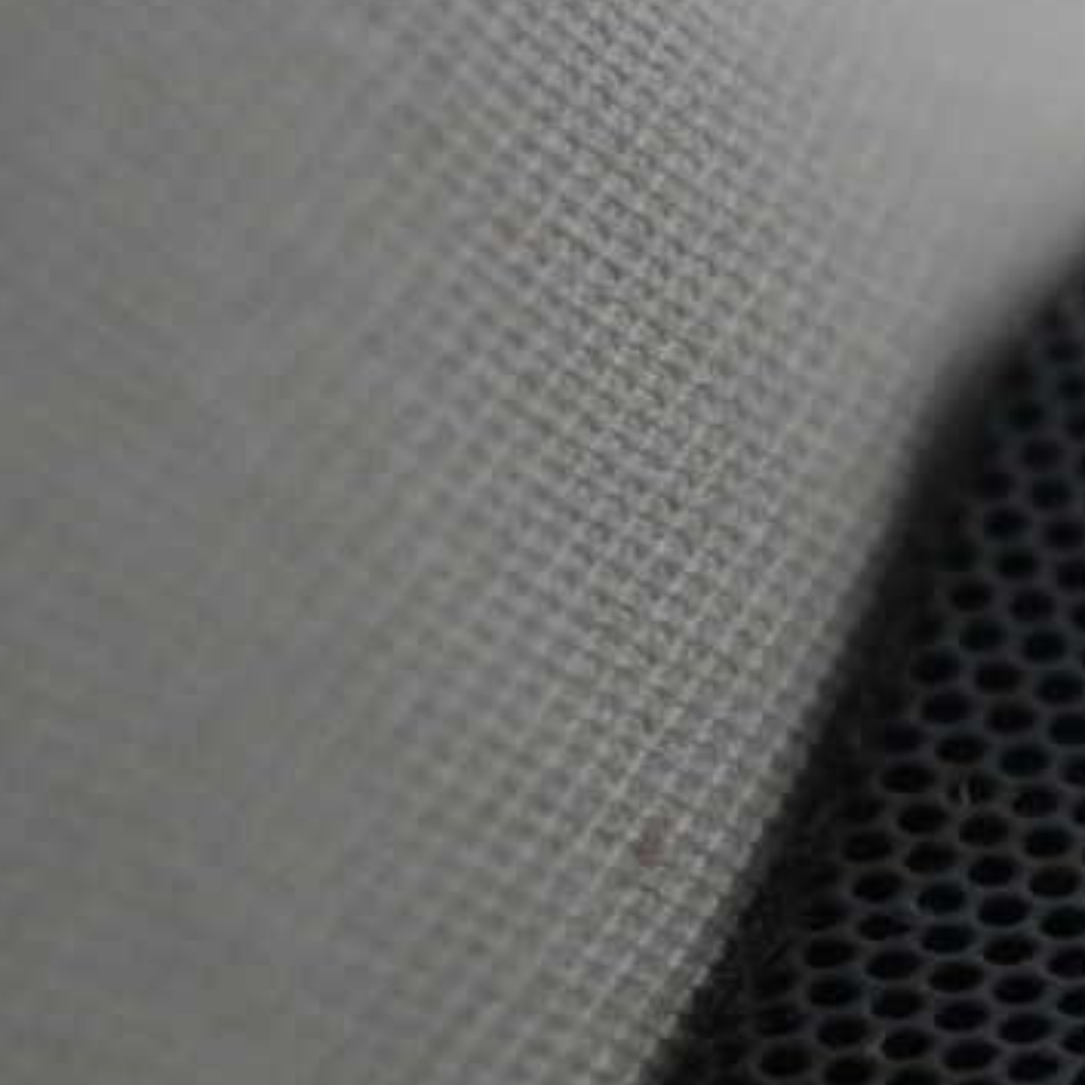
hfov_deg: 10.0
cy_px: 854
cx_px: 2047
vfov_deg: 10.6
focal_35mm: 164
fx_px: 5816
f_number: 4.5
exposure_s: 1/50
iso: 1100
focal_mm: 28
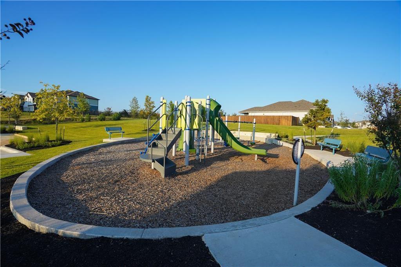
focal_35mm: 16
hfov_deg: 96.8
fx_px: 178
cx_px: 200
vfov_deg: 73.7
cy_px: 134
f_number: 8
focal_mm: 16
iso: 100
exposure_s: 1/100
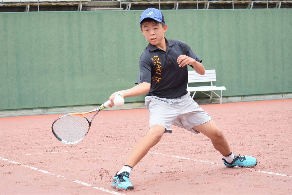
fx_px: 754
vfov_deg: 14.7
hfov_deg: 21.9
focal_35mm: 93
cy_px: 98
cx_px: 146
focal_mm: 62
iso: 1250
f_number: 4.5
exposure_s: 1/1600
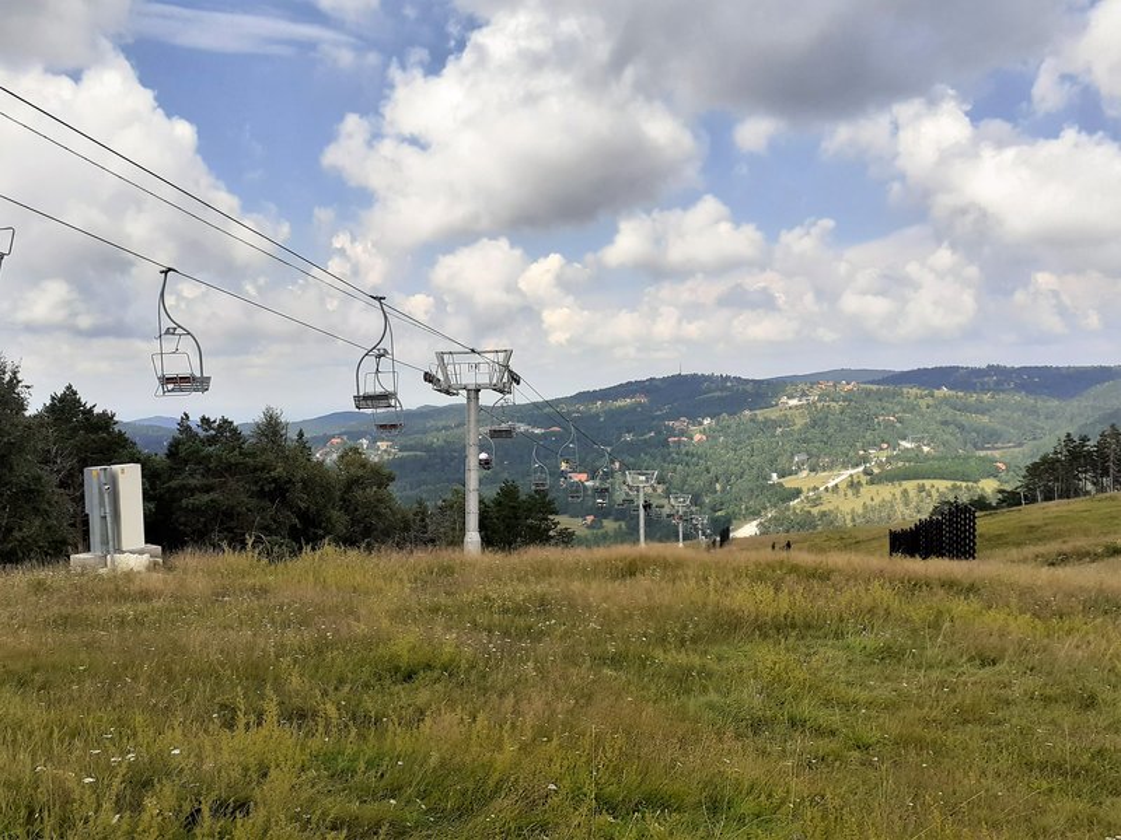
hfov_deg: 65.3
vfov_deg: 51.4
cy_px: 420
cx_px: 560
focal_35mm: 27
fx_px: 874
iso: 40
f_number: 1.9
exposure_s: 1/2000
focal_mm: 3.6
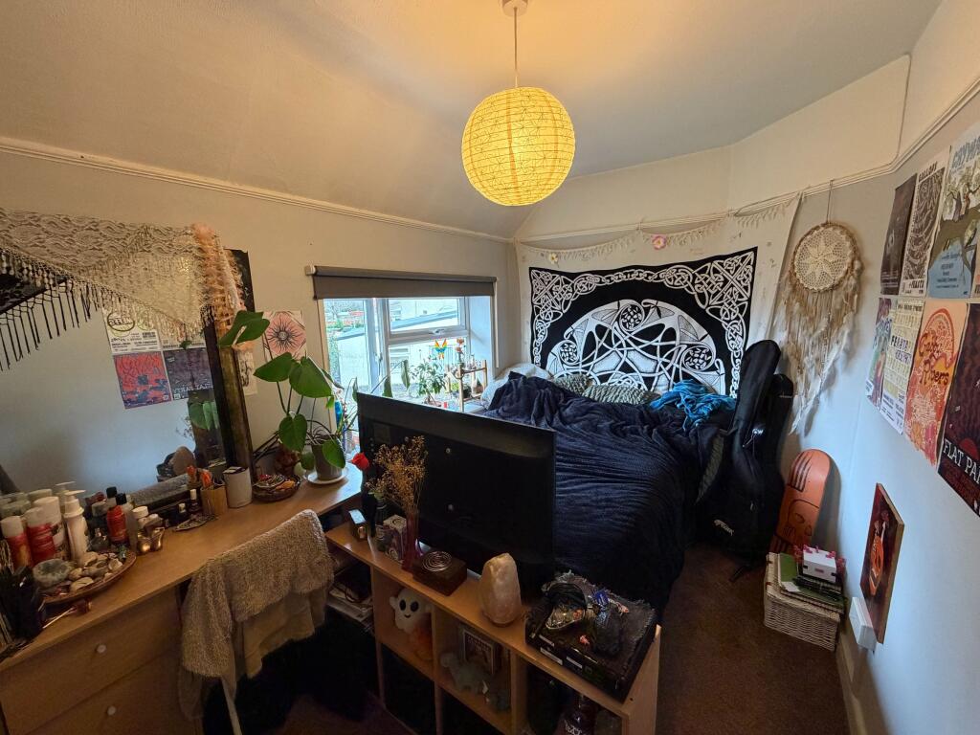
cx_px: 490
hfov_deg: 102.1
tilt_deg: -9.5
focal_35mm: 14
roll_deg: +1.6
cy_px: 368
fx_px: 396
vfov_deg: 85.7
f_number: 2.2
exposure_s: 1/50
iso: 320
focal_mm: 2.22
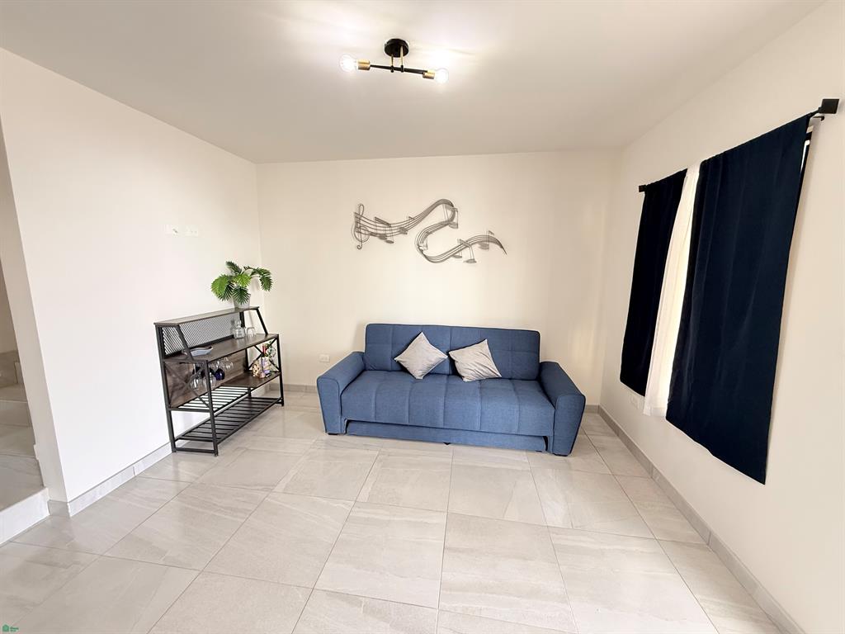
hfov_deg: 102.1
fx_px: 342
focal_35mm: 14
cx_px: 422
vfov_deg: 85.7
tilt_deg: -8.2
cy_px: 317
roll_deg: -0.4
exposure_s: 1/99
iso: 250
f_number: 2.2
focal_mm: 2.22
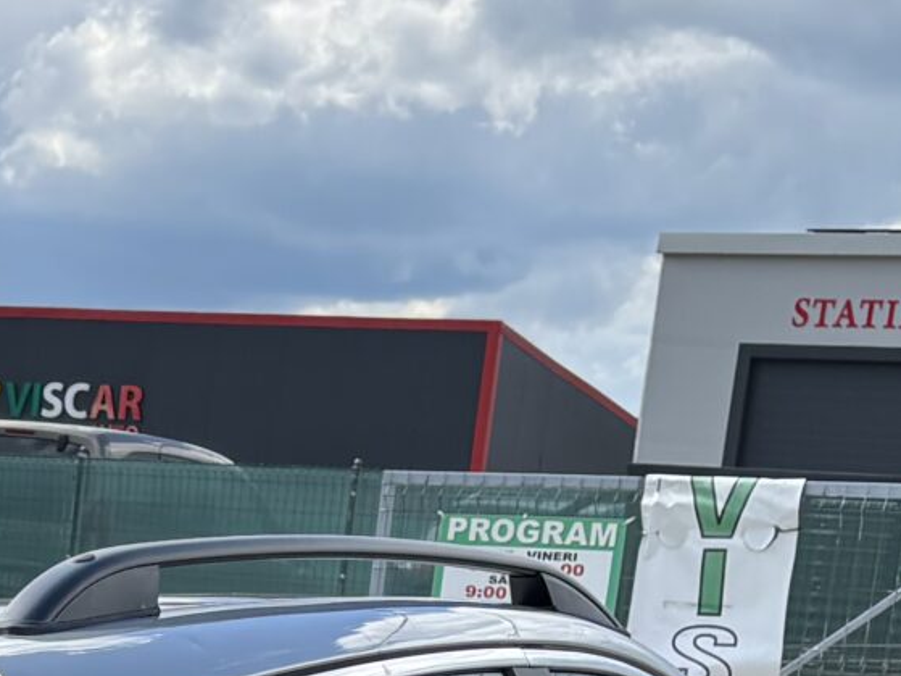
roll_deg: -4.9
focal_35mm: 119
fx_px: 3097
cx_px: -237
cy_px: 1237
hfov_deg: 15.8
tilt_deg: -11.6
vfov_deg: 11.5
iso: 50
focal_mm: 5.96
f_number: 1.6
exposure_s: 1/2193
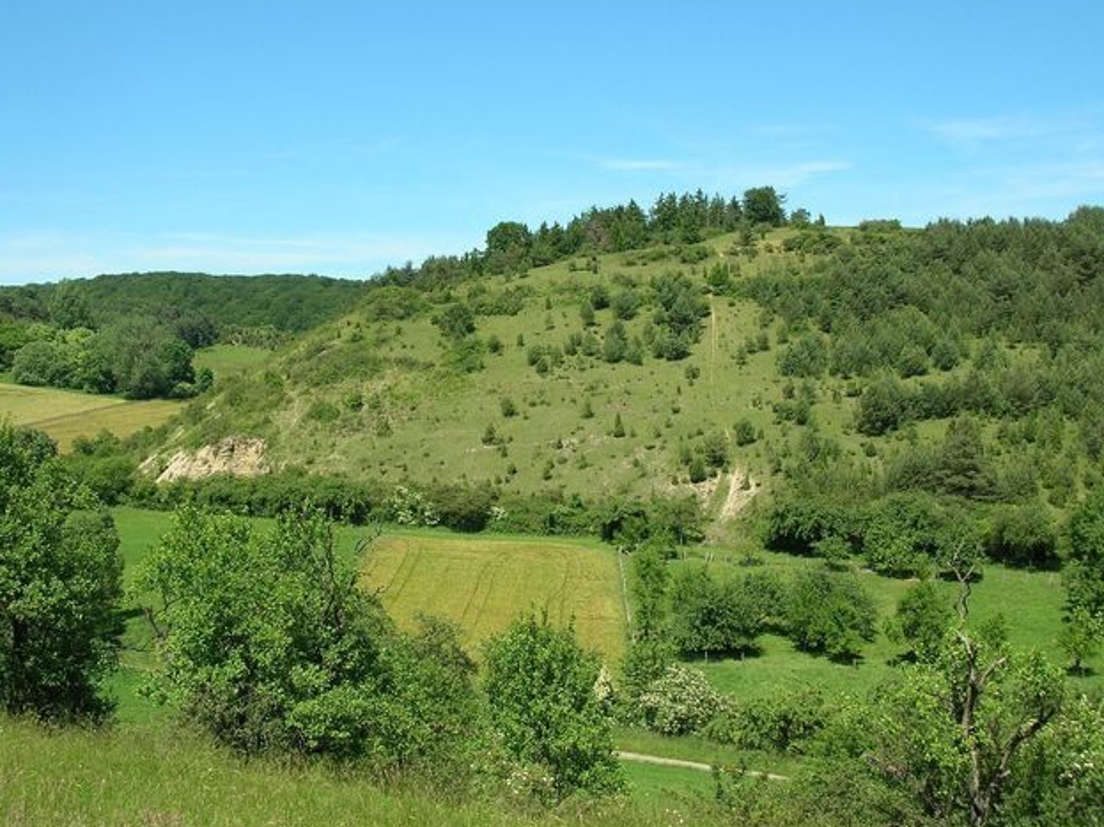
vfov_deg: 38.7
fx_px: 1180
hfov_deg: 50.1
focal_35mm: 37
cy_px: 411
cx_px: 548
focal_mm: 6
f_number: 3.7
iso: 50
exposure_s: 1/417
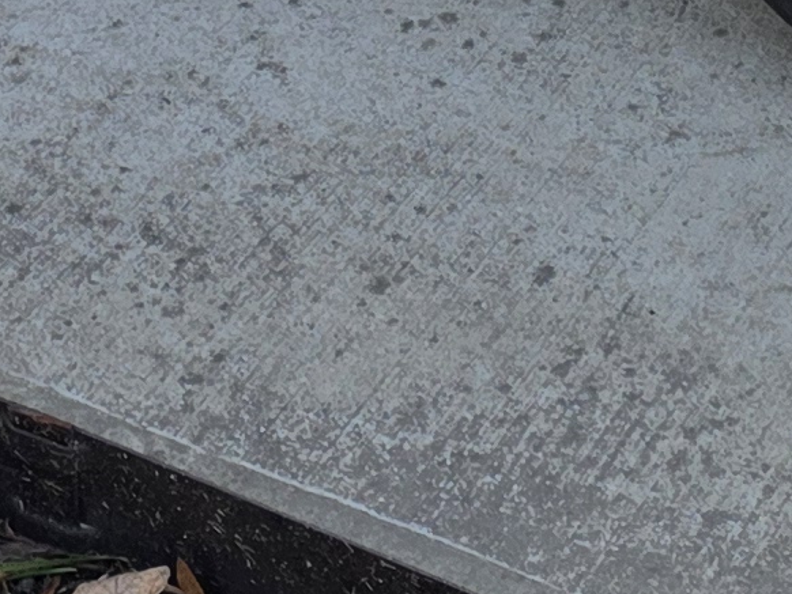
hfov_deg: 12.5
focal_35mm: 158
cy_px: -1011
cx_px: 435
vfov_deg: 8.3
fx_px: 3616
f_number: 1.7
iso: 80
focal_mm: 6.3
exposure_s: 1/1641
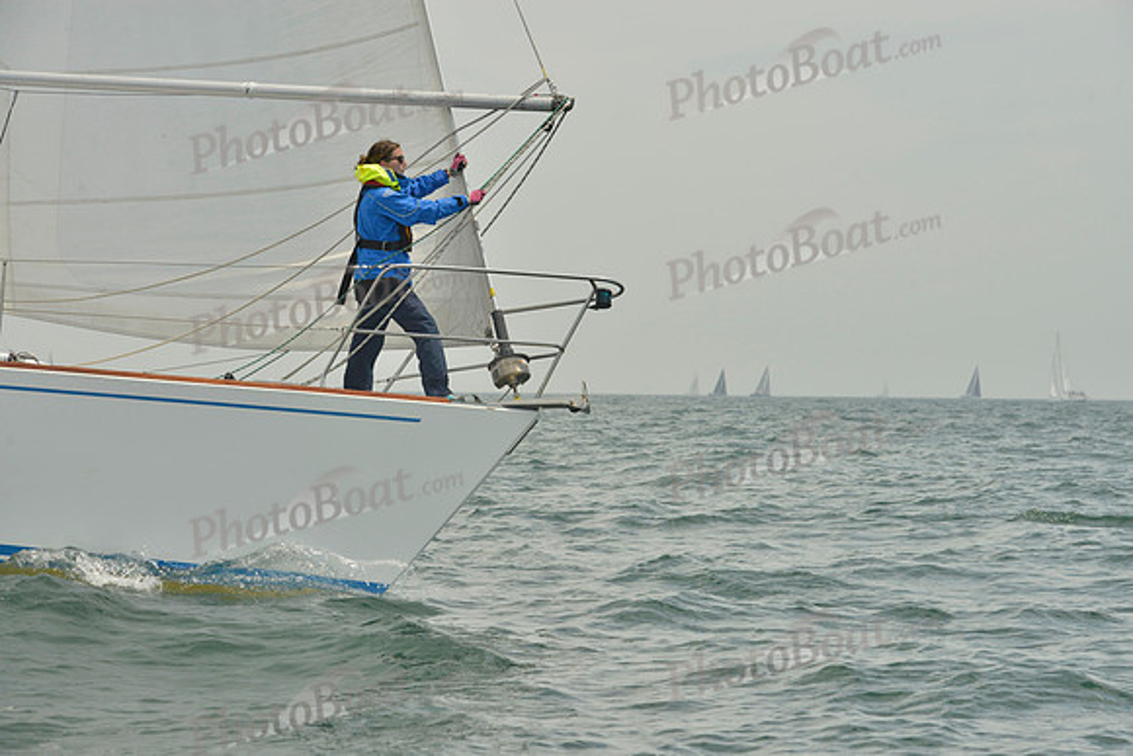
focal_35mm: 130
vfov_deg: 10.6
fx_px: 4092
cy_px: 378
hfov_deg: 15.8
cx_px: 566
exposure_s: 1/1250
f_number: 13
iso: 560
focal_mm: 130
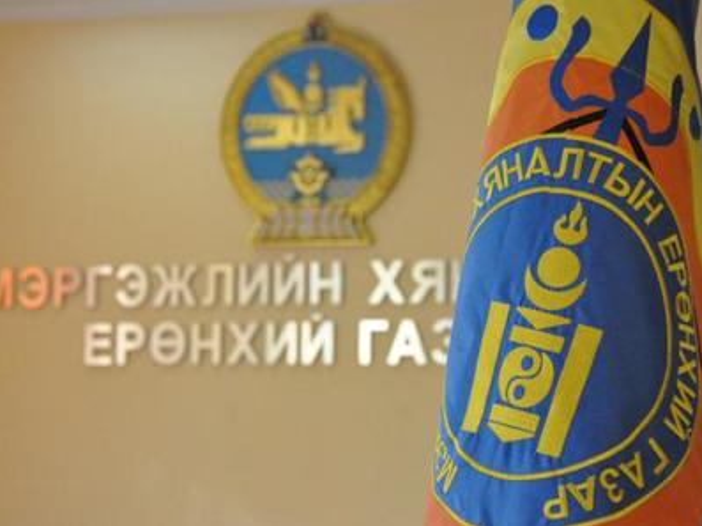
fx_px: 2827
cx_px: 341
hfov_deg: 14.2
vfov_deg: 10.6
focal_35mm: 140
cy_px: 264
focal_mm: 85
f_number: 11
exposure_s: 1/500
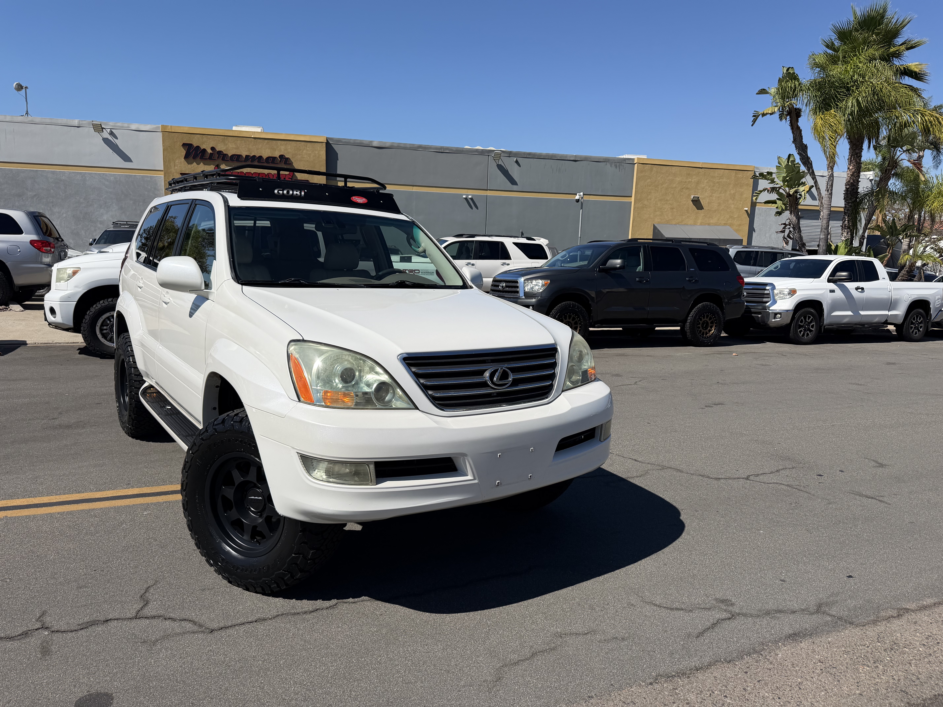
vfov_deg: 56.8
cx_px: 472
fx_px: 654
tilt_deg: -6.8
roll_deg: -1.7
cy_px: 354
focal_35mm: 24
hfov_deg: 71.6
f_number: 1.78
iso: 80
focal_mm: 6.76
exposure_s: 1/8130
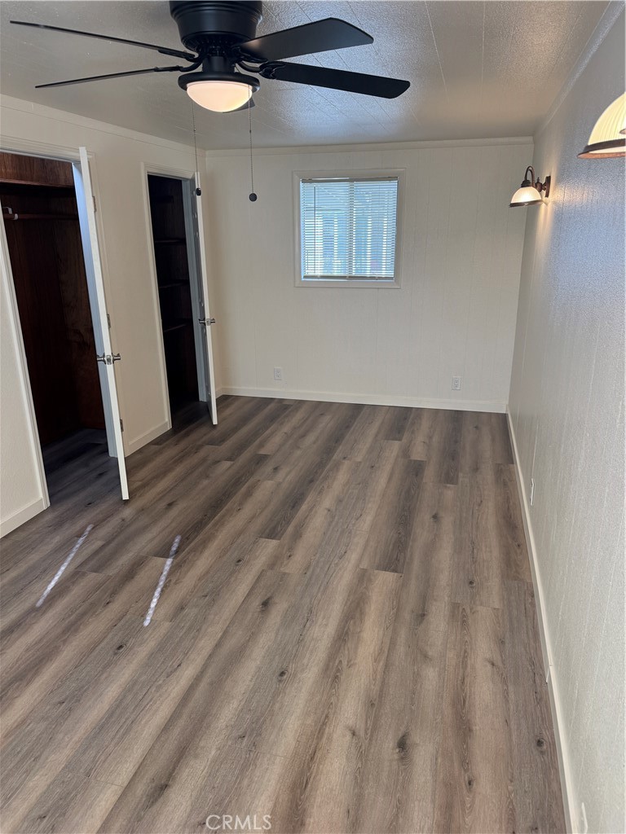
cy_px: 417
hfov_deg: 56.8
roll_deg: +1.0
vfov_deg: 71.6
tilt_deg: -18.6
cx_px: 313
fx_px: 579
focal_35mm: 24
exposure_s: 1/144
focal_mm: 6.76
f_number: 1.78
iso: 100
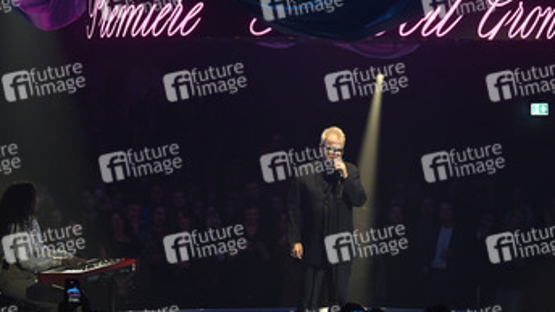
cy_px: 204
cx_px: 323
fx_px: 2059
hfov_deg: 15.3
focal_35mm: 140
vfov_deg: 8.6
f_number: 5.6
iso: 4000
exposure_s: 1/320
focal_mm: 102
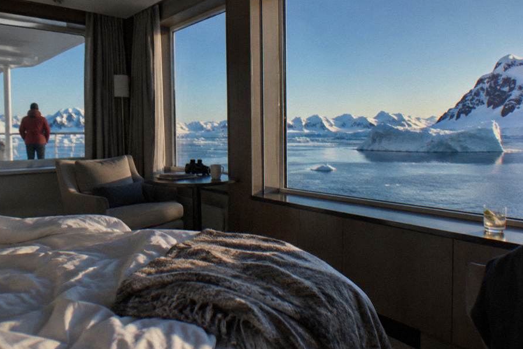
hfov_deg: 49.5
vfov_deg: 34.2
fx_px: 567
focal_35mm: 39
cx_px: 274
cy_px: 182
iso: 3200
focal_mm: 35
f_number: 4.5
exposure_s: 1/60
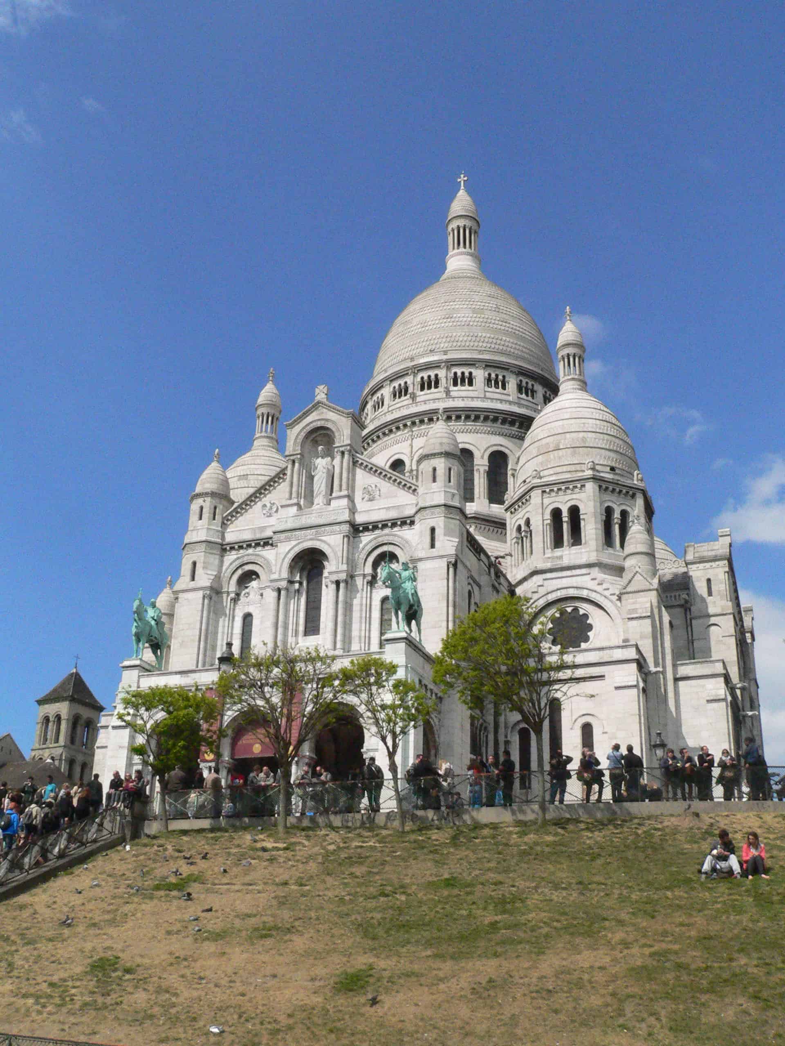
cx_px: 392
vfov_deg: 51.4
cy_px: 523
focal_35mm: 36
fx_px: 1089
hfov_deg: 39.7
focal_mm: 6
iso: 400
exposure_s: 1/1600
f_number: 8
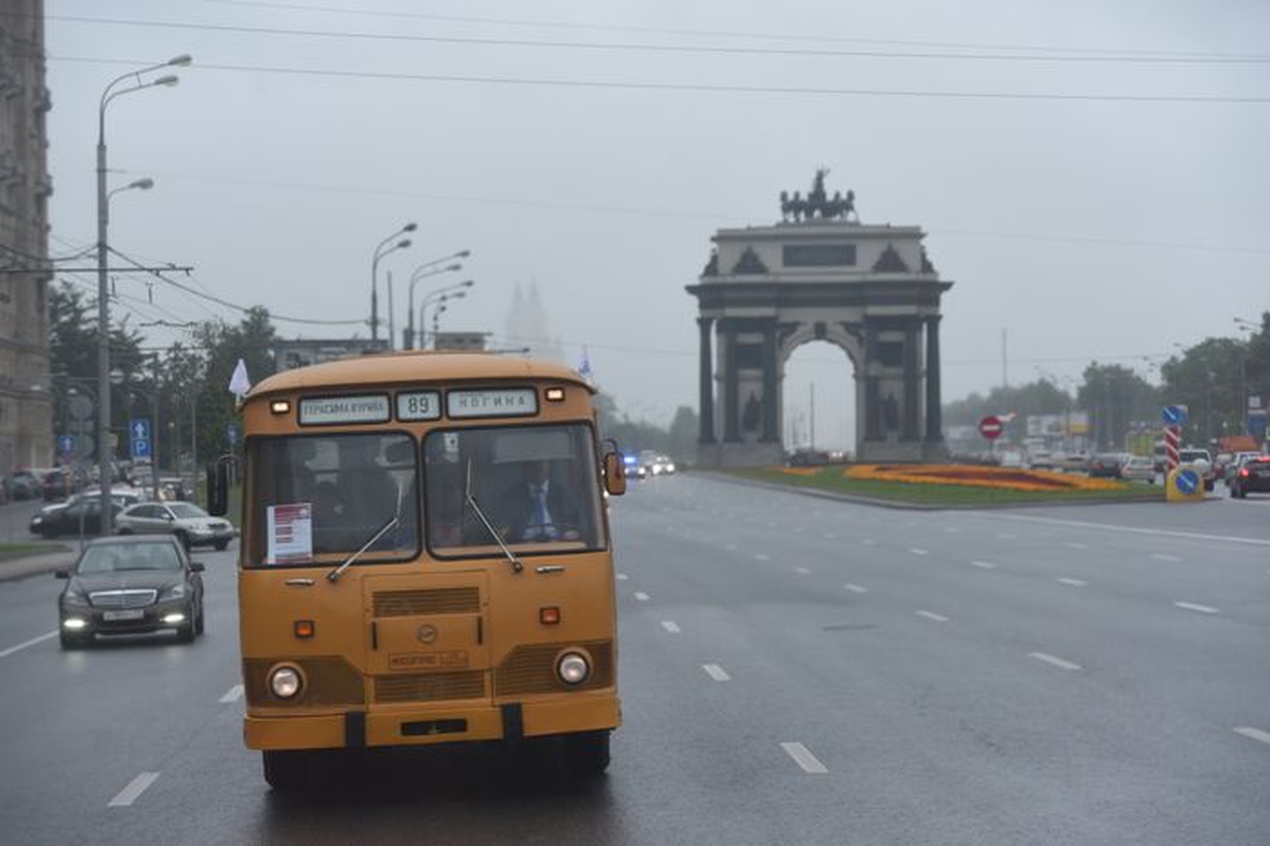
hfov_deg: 17.6
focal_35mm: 116
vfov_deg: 11.8
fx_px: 4090
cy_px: 423
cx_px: 635
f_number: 5
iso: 800
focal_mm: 116
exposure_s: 1/1250
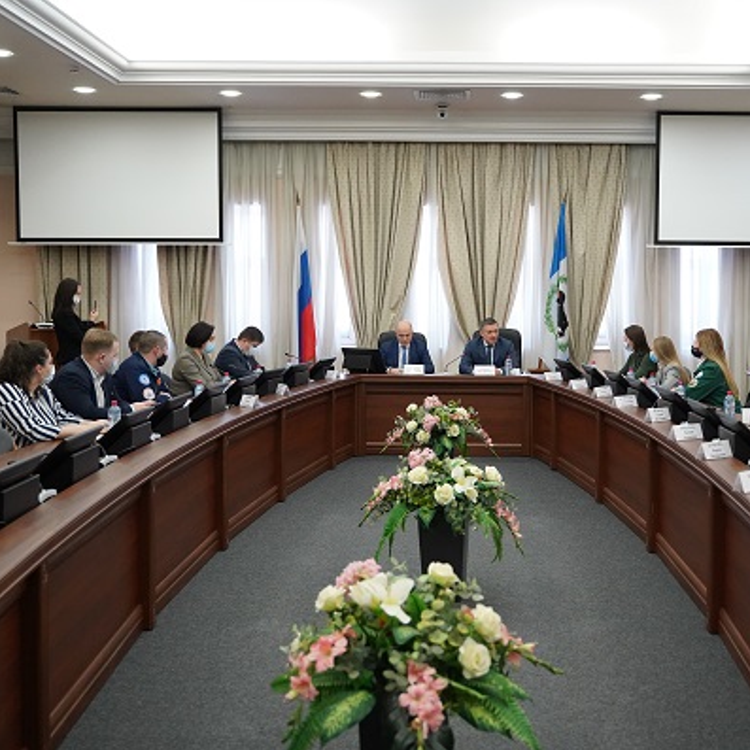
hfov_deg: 37.3
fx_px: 1103
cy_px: 376
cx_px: 470
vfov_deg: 37.6
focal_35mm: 45
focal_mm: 35
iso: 6400
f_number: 2.8
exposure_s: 1/800
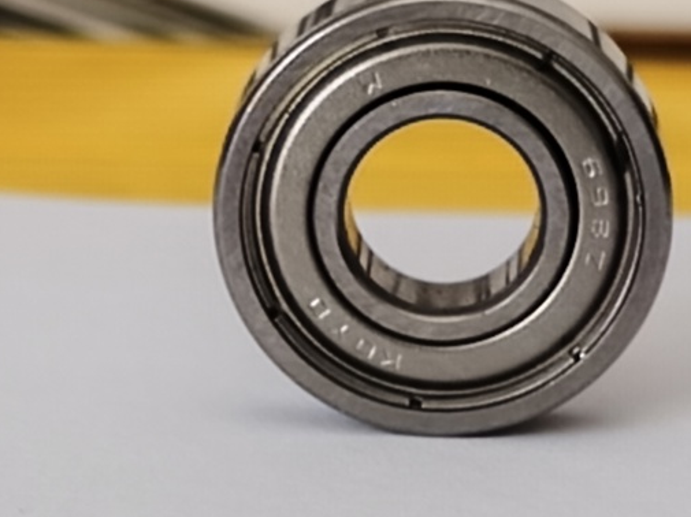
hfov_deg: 9.3
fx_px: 4249
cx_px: 400
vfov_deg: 7.0
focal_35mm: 213
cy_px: 236
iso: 125
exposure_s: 1/50
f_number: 1.65
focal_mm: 6.18
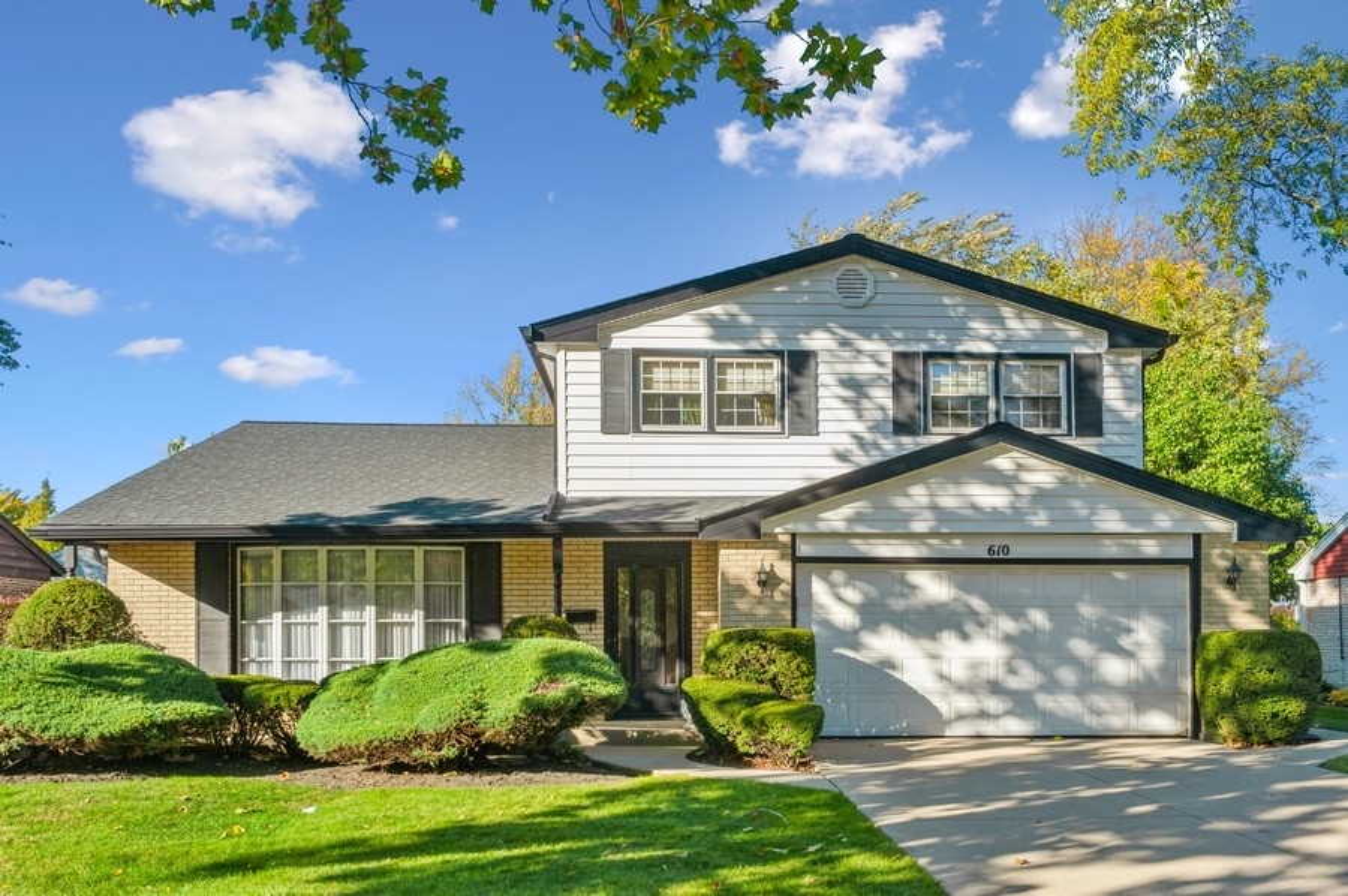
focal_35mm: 32
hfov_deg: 58.8
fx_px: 1197
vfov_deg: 41.0
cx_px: 674
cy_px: 448
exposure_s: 1/500
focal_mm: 32
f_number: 8
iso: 200
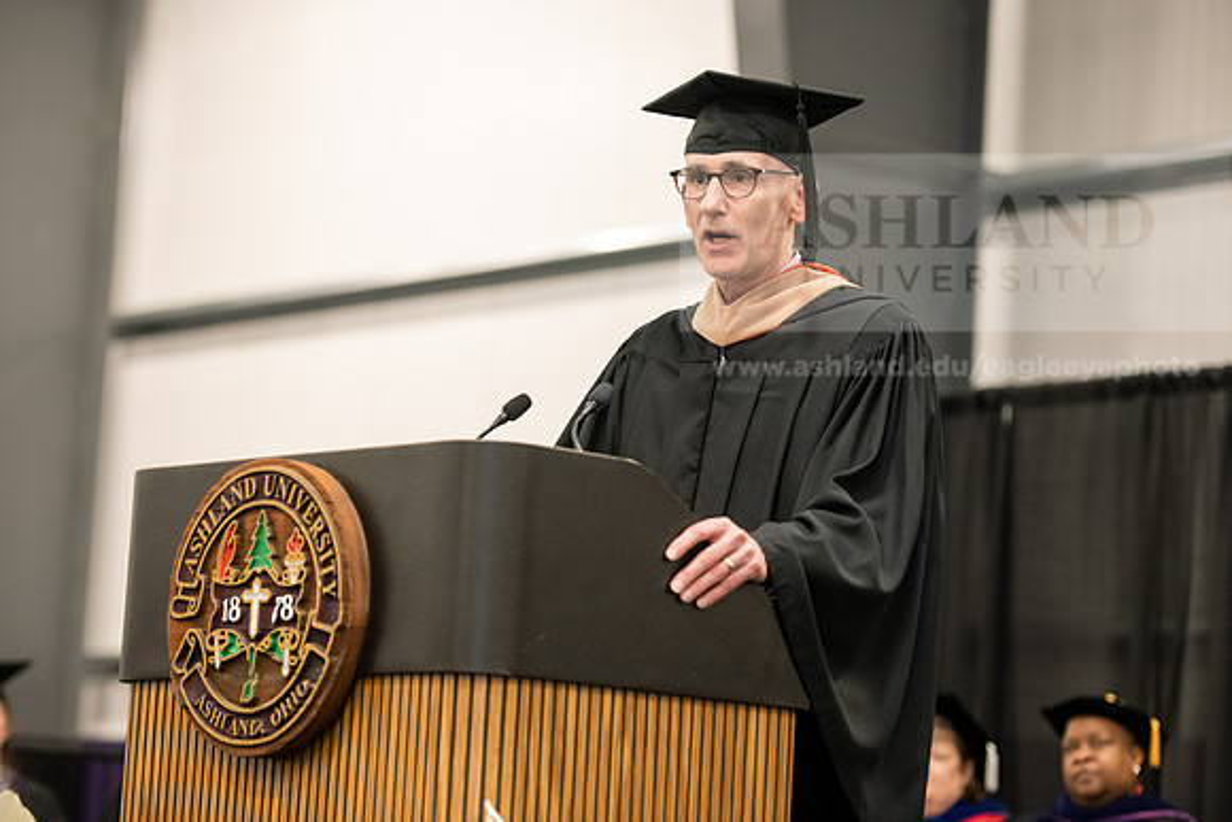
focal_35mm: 112
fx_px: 3834
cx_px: 616
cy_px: 411
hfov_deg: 18.3
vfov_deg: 12.2
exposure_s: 1/200
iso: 3200
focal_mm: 112
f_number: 3.2
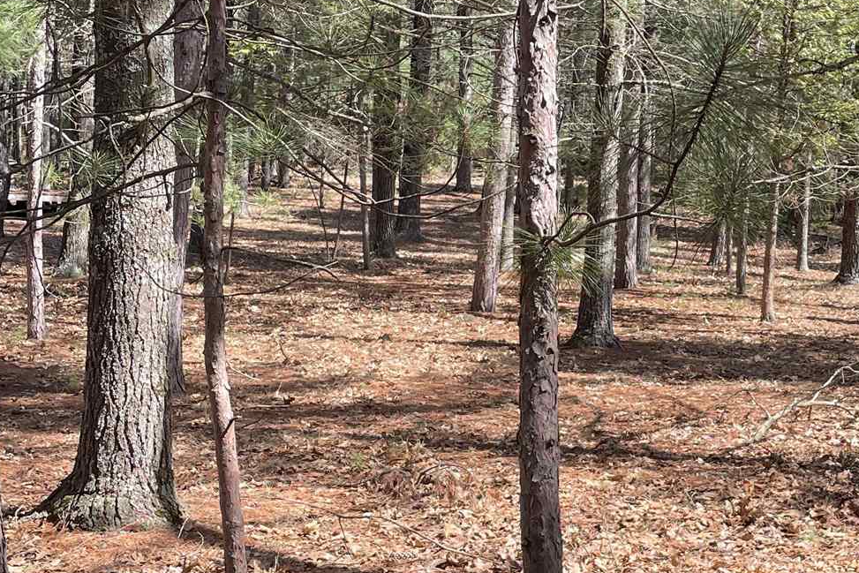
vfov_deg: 21.2
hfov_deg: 30.7
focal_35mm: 64
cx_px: 671
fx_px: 1527
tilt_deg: -1.7
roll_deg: -2.8
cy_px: 269
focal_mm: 4.2
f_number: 1.6
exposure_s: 1/626
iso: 32
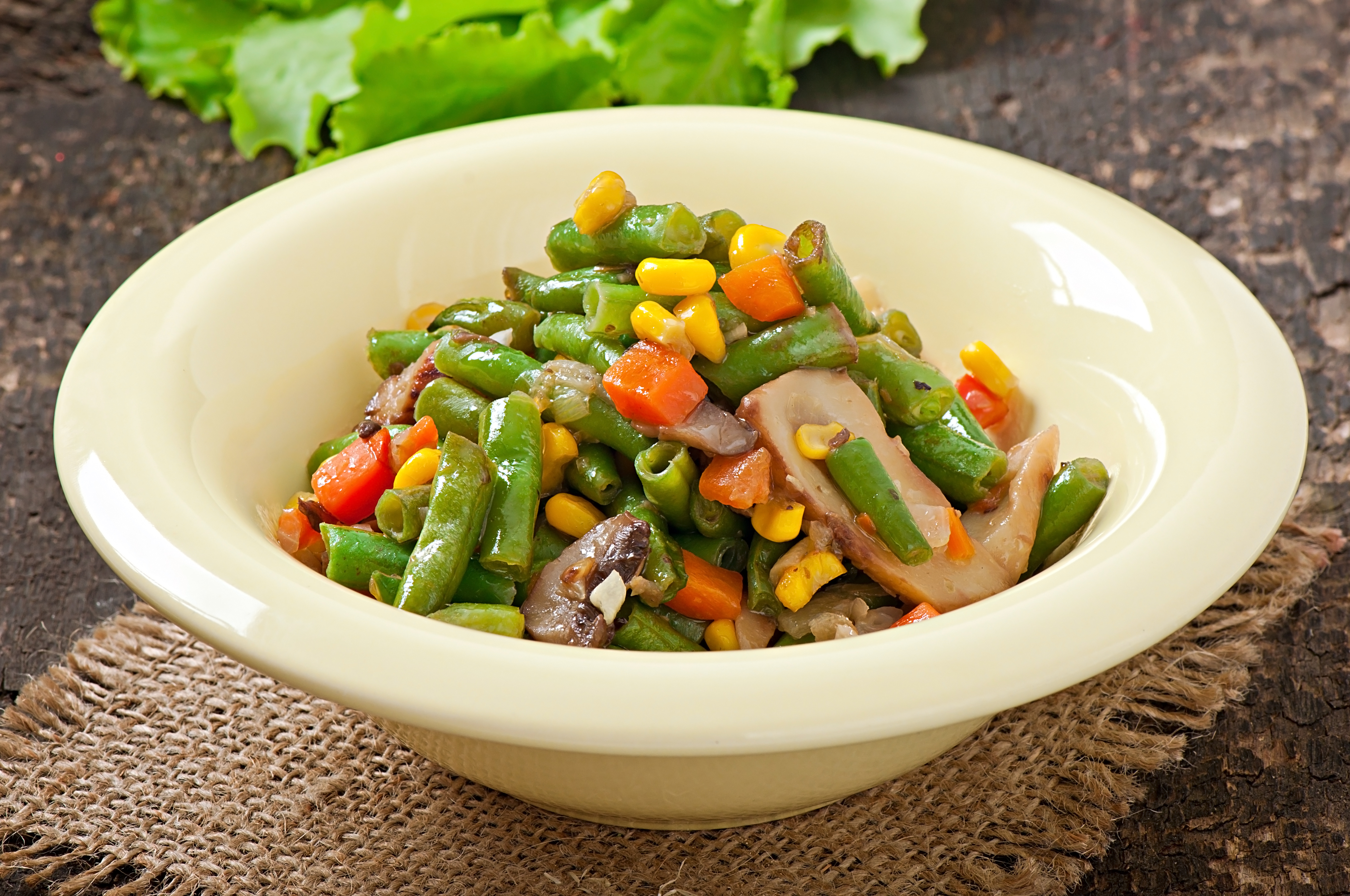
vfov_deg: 8.7
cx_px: 675
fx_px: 5899
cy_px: 448
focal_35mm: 158
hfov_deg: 13.1
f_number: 13
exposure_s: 1/200
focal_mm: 105
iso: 100
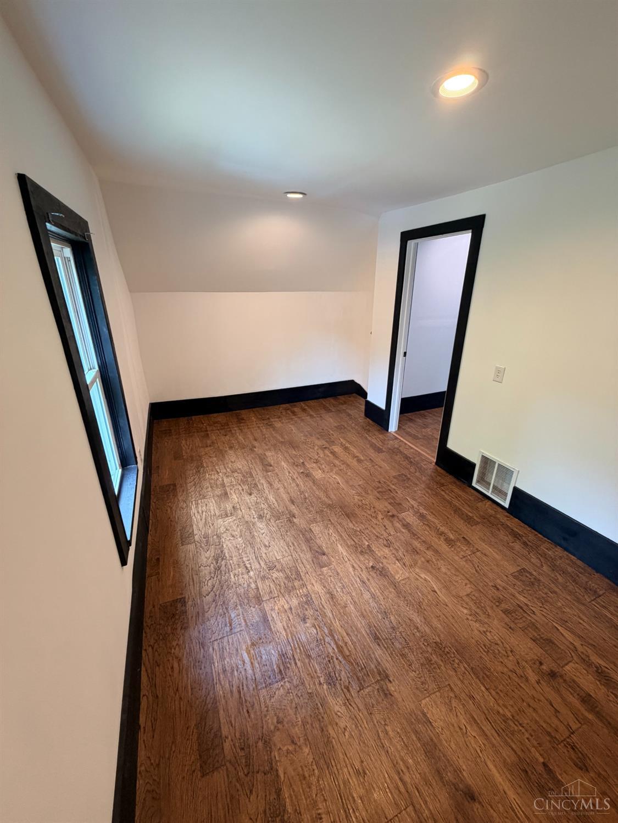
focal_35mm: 14
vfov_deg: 102.0
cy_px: 412
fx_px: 333
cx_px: 309
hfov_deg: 85.7
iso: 200
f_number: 2.2
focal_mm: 2.22
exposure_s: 1/60
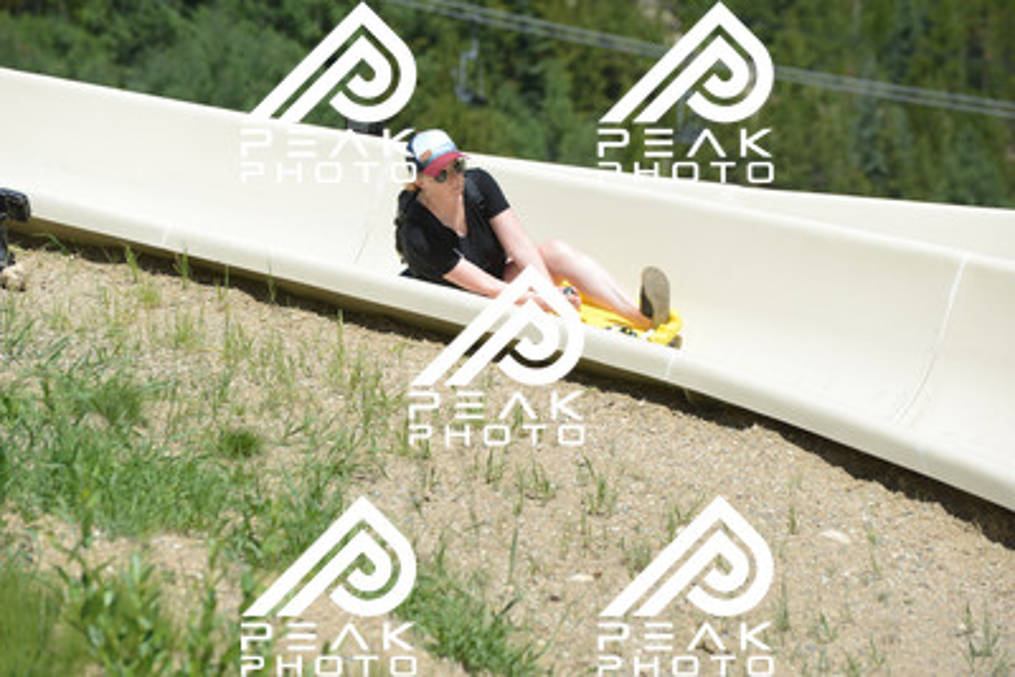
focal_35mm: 195
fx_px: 5500
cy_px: 338
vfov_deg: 7.0
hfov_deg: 10.5
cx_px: 508
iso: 400
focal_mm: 195
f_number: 6.3
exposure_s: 1/1250
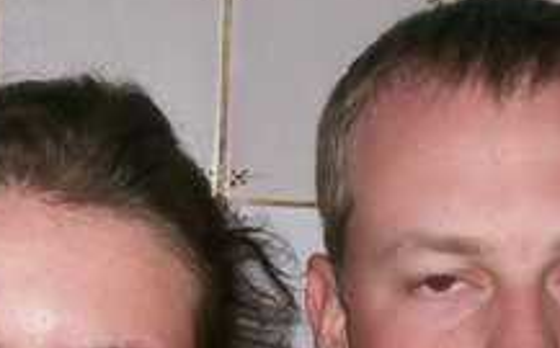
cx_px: 253
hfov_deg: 15.3
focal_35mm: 137
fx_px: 2088
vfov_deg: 9.4
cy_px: 423
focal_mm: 5.8
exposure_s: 1/64
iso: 80
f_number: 2.8
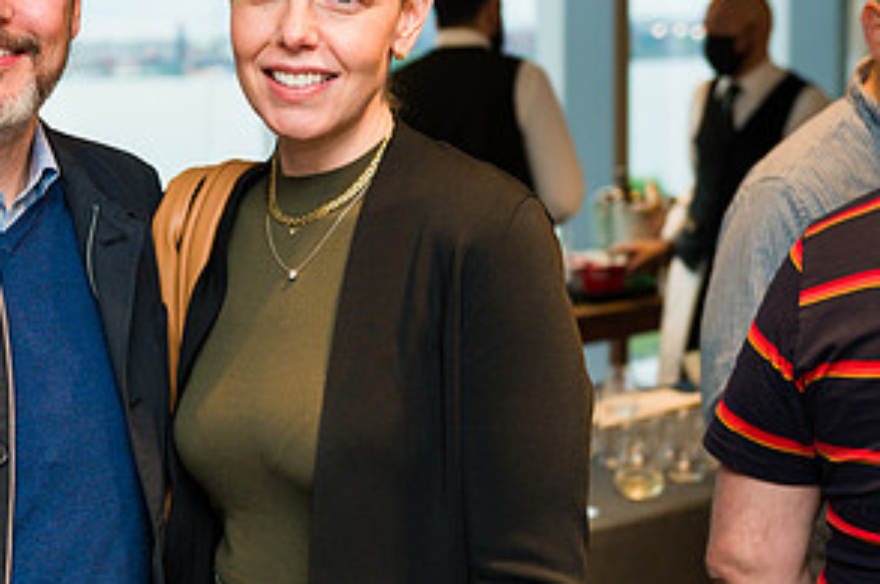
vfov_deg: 17.2
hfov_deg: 25.3
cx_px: 192
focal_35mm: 79
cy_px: 282
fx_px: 1928
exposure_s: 1/125
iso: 640
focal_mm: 40
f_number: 4
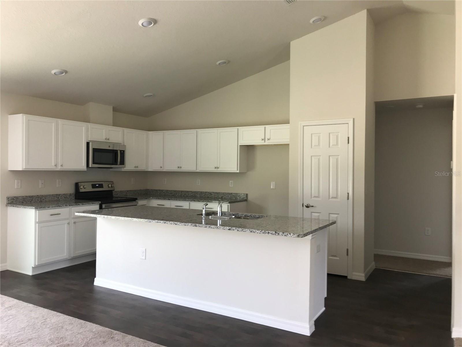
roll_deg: -0.3
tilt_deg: -0.3
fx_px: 374
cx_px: 231
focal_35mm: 28
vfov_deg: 49.7
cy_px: 174
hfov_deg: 63.4
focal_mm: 3.99
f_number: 1.8
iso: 32
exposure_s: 1/60
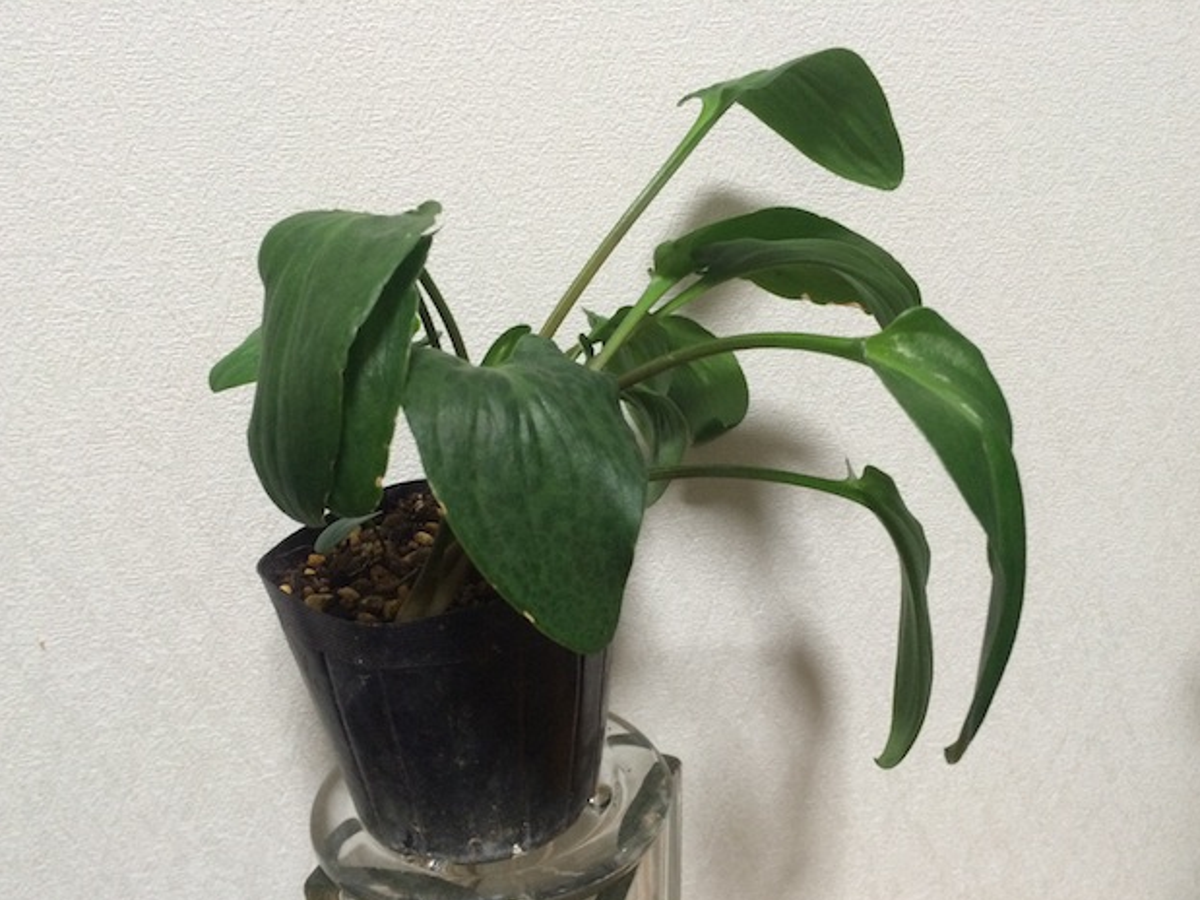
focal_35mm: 30
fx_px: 1040
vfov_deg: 46.8
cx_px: 587
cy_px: 462
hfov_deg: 60.0
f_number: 2.2
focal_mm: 4.15
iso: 200
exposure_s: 1/30
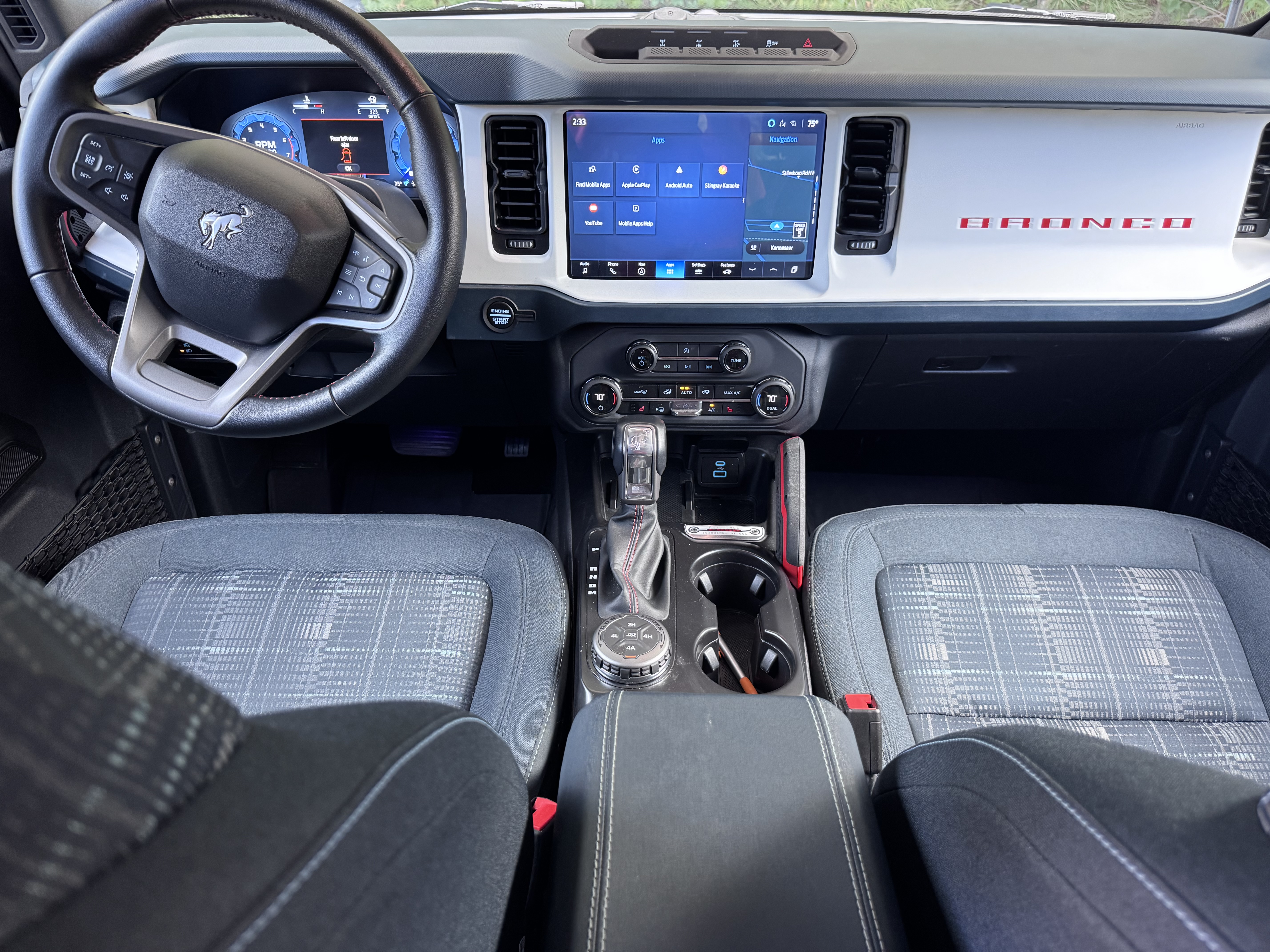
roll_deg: +0.8
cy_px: 476
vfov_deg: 56.8
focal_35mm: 24
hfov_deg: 71.6
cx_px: 635
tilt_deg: -34.9
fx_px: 881
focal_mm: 6.76
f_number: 1.78
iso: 320
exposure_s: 1/60
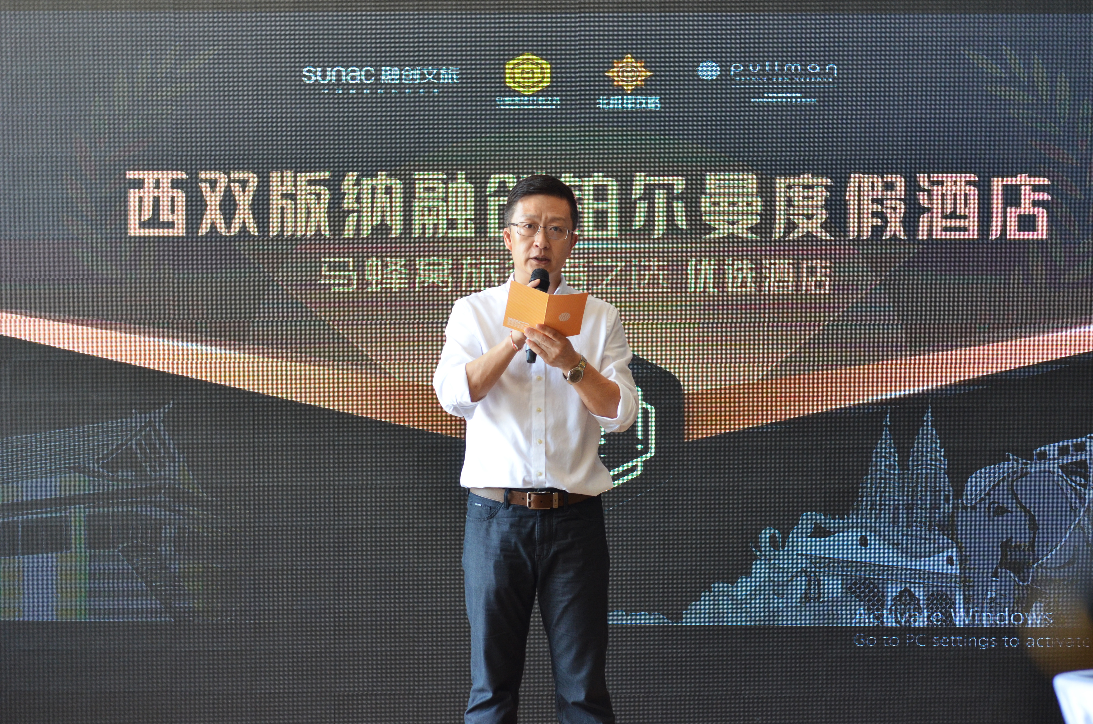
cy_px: 362
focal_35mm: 93
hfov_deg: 22.0
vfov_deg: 14.6
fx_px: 2818
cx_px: 546
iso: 800
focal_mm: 62
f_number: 4
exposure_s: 1/250
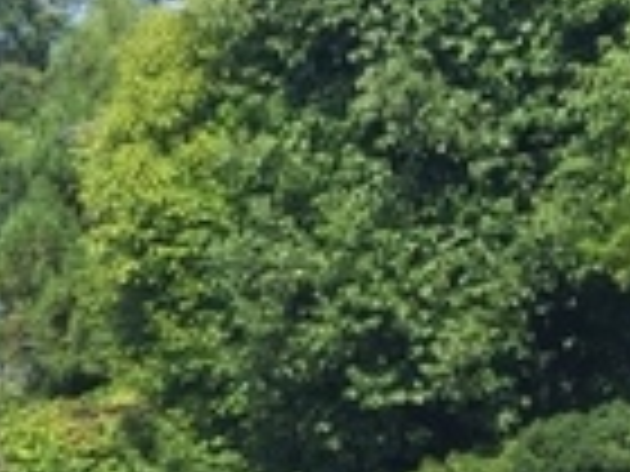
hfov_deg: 14.7
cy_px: 881
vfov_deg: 11.1
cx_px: -328
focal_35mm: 124
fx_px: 2257
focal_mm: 4.15
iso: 32
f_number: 2.2
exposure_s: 1/1364
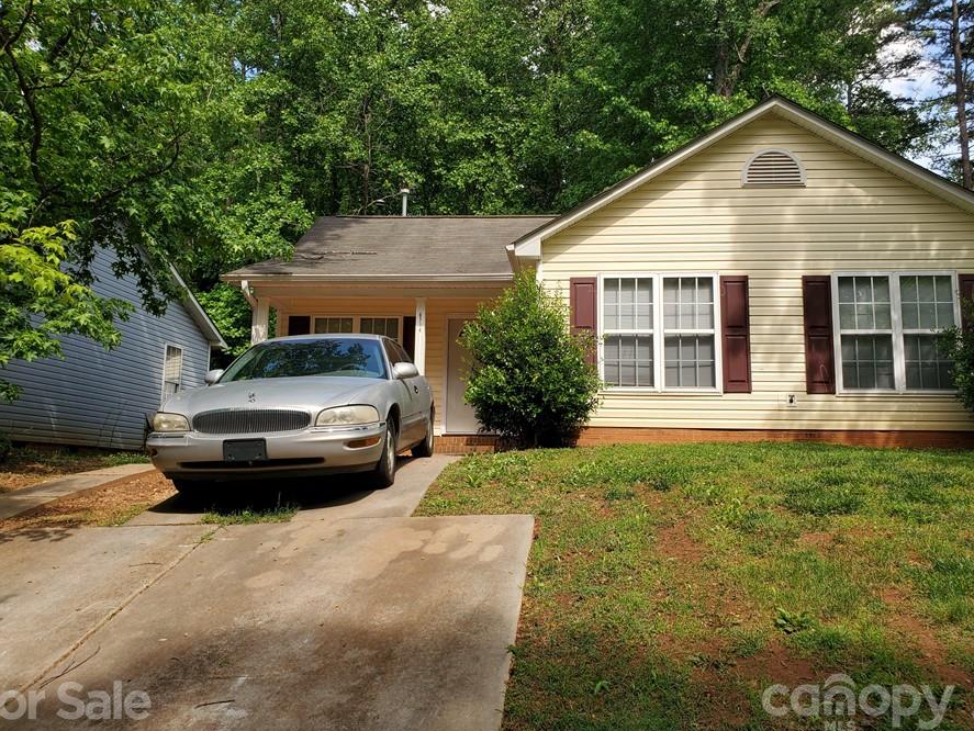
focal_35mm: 30
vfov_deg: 46.8
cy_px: 333
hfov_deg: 59.9
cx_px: 526
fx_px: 844
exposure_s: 1/724
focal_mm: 4.3
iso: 50
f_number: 2.4
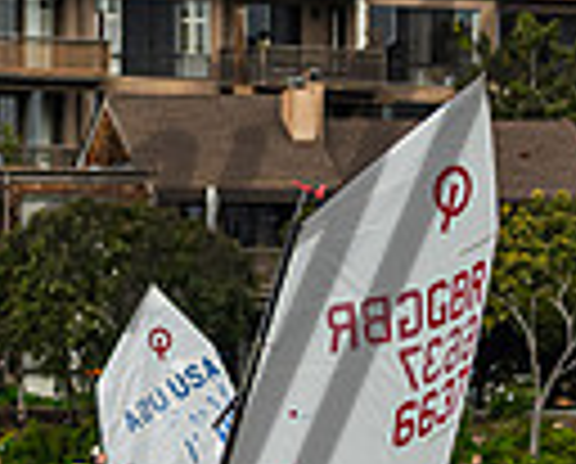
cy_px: 222
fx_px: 9859
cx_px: -47
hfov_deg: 3.3
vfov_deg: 2.7
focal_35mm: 577
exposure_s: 1/1600
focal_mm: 100
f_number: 4.5
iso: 320
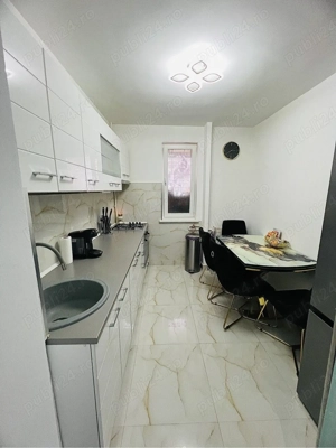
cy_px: 224
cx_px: 168
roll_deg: -0.3
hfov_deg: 89.9
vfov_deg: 106.2
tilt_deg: -9.4
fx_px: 168
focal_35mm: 13
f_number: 1.8
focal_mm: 1.57
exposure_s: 1/50
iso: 160
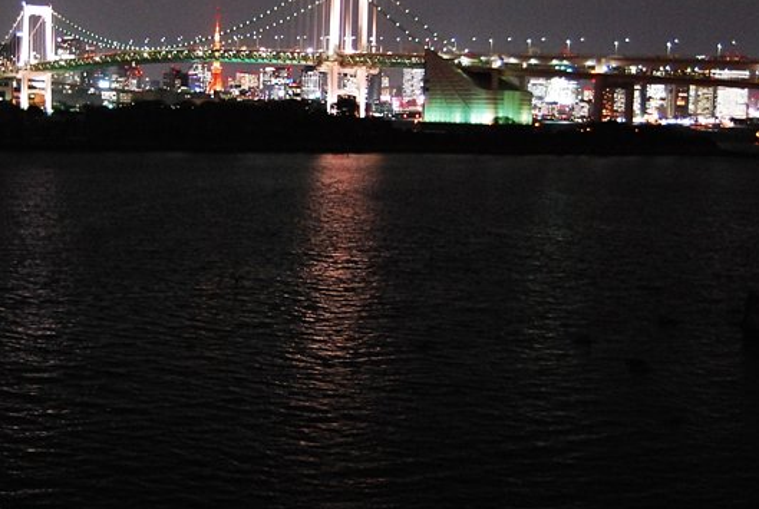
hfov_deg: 33.6
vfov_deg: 23.1
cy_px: 209
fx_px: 1246
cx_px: 251
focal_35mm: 59
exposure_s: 1/6
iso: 1600
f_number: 3.5
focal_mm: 26
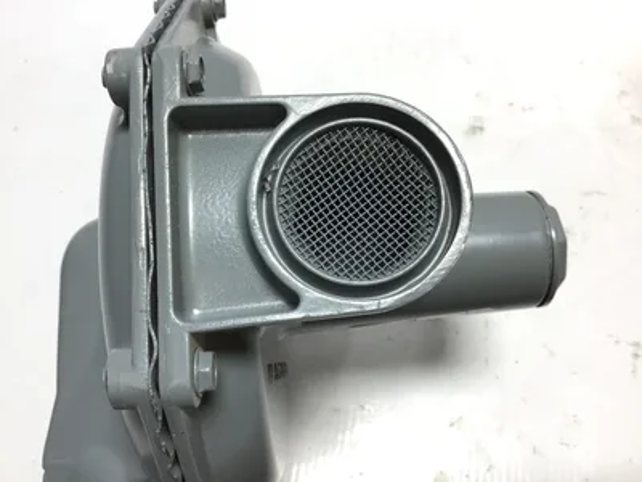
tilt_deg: -64.6
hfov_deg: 58.4
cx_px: 321
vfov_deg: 45.4
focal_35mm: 31
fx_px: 575
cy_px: 241
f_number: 2.4
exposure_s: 1/120
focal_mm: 3.3
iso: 40
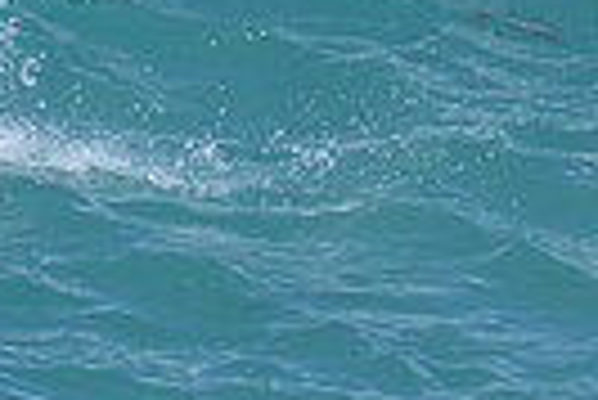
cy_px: -292
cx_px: -176
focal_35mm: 3595
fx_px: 59781
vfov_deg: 0.4
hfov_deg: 0.6
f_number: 11
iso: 900
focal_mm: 610
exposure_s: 1/2000
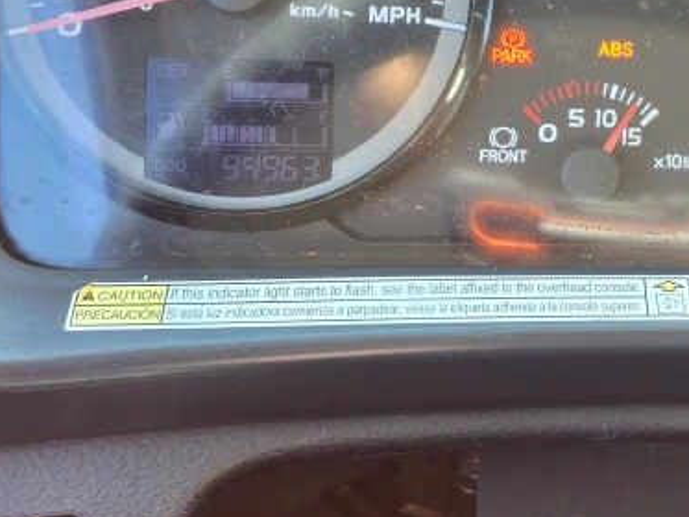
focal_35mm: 60
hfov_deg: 30.8
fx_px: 1195
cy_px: 150
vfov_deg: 24.2
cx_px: 615
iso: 32
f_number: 1.9
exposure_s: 1/60
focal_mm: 2.91
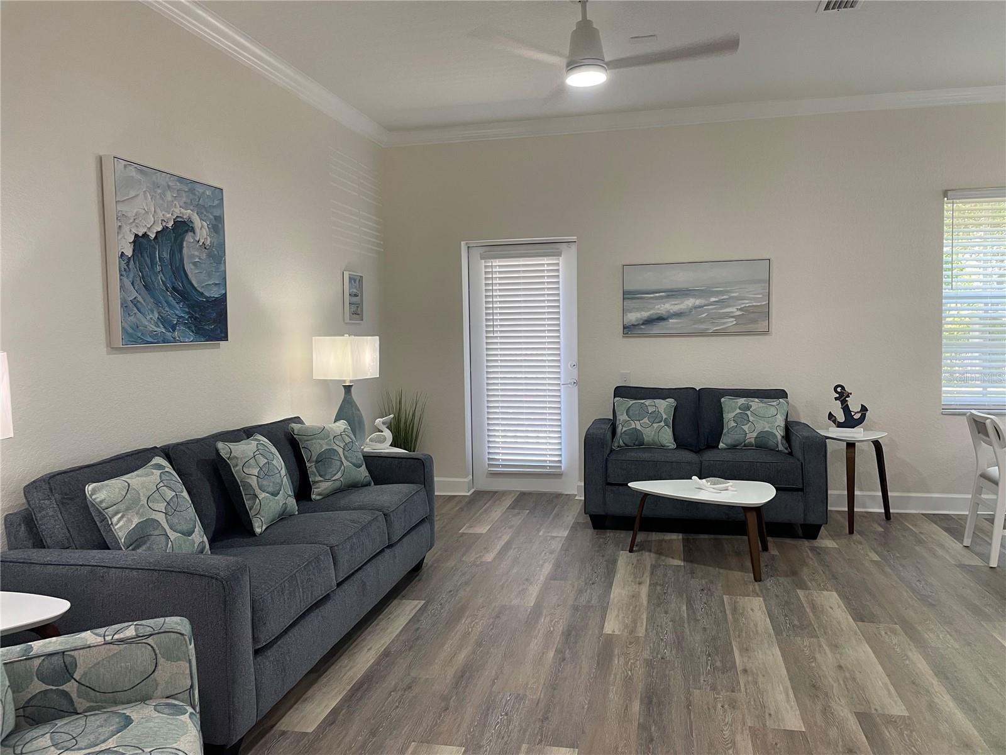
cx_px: 503
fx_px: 756
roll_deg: +1.5
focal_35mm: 26
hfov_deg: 67.3
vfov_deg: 53.1
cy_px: 378
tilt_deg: -3.7
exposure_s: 1/60
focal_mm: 4.2
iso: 100
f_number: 1.6
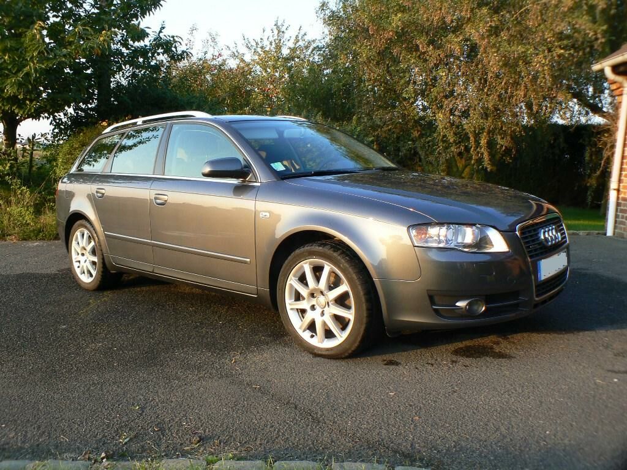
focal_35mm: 46
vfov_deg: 31.5
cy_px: 235
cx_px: 314
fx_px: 833
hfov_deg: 41.2
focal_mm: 7.7
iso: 80
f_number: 4
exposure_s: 1/100
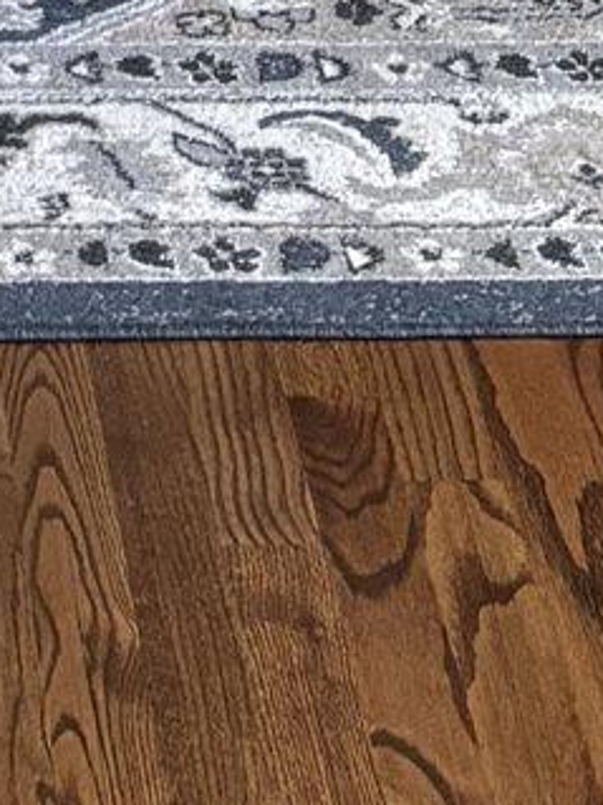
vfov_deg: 9.5
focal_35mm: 188
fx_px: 4369
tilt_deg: -15.4
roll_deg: -1.8
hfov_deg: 7.8
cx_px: -56
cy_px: -1080
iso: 500
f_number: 1.6
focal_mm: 5.96
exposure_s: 1/60
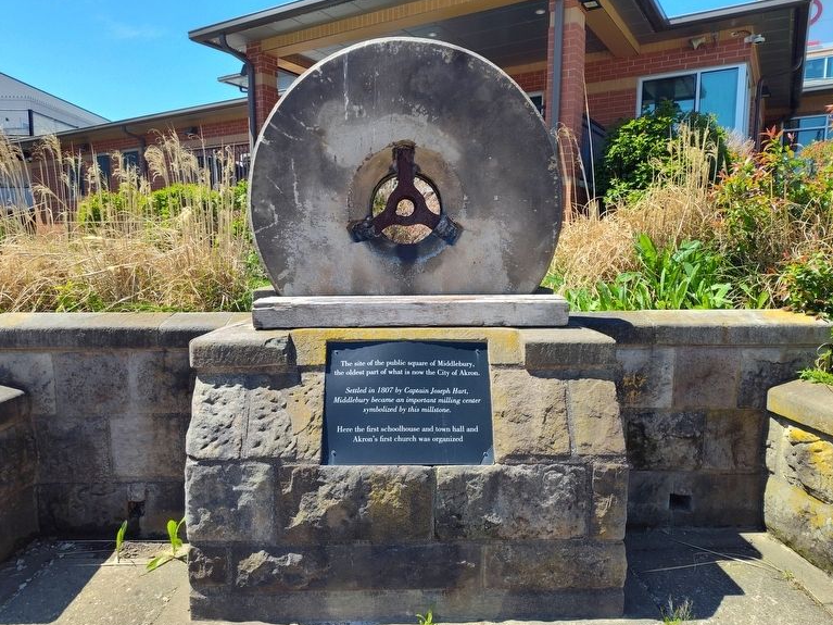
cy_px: 322
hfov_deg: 71.6
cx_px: 415
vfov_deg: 56.8
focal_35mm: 24
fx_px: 577
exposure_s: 1/799
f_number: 1.8
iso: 100
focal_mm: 5.56
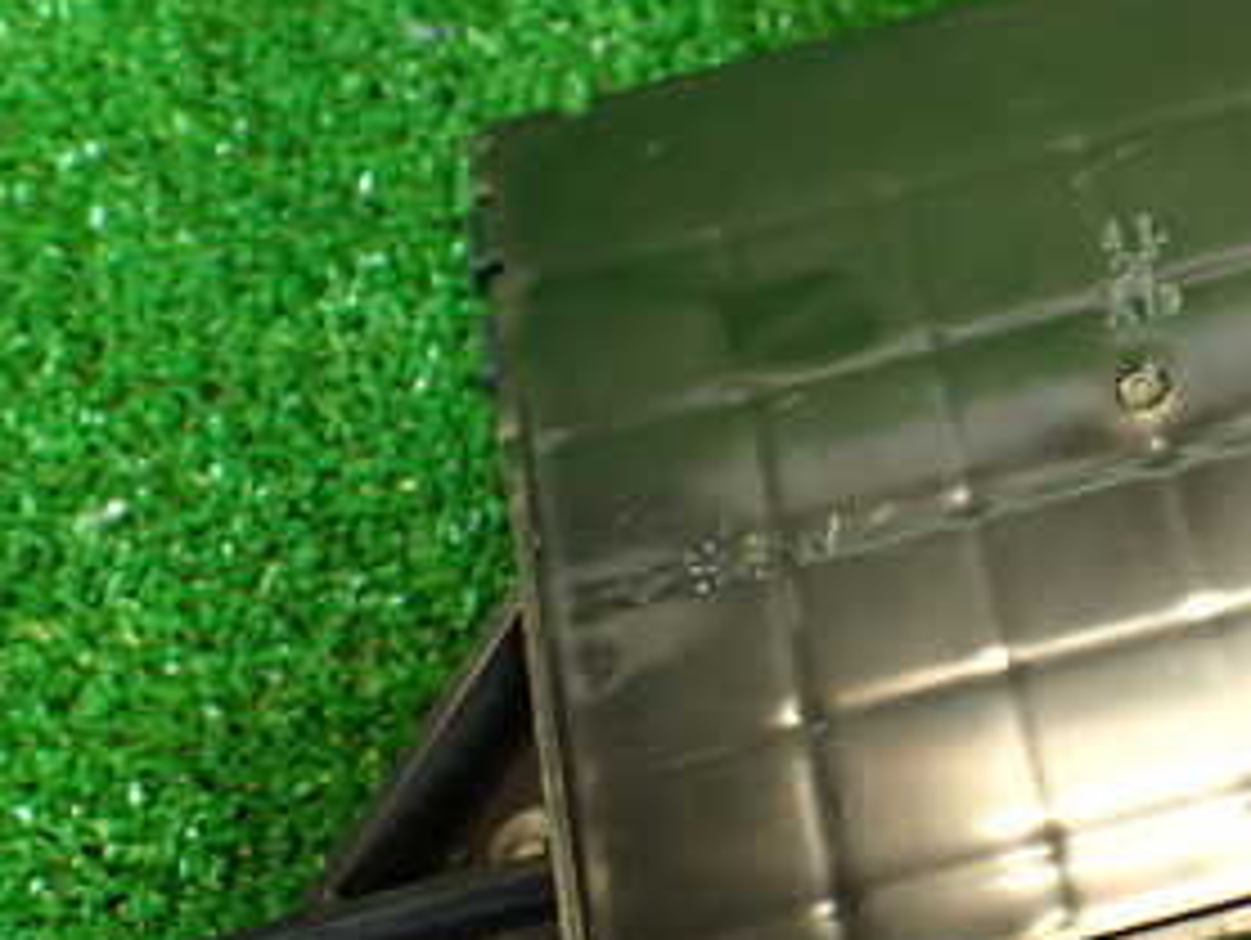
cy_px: 535
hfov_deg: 27.3
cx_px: 1098
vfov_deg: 21.3
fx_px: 2496
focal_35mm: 69
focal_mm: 5.79
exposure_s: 1/30
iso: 320
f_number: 2.4
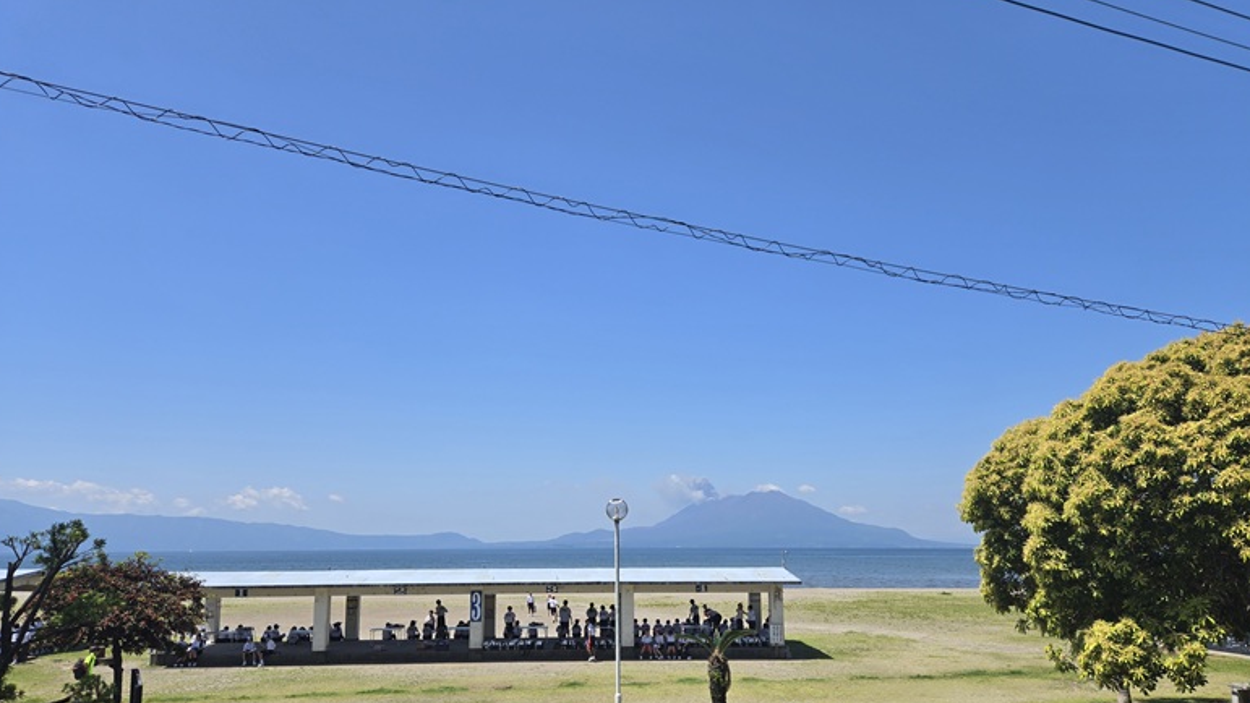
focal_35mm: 26
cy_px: 445
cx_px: 624
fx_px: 862
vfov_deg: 44.0
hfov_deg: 71.9
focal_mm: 5.4
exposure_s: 1/2277
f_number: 1.8
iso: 25
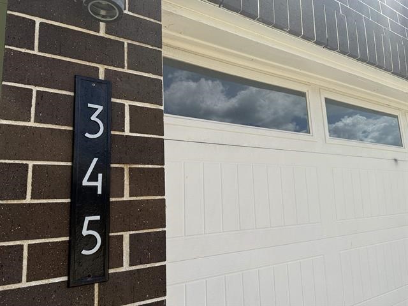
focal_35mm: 24
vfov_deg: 56.8
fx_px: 283
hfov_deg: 71.6
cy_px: 153
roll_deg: +2.2
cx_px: 204
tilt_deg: +9.1
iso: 80
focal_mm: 6.76
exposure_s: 1/3953
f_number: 1.78
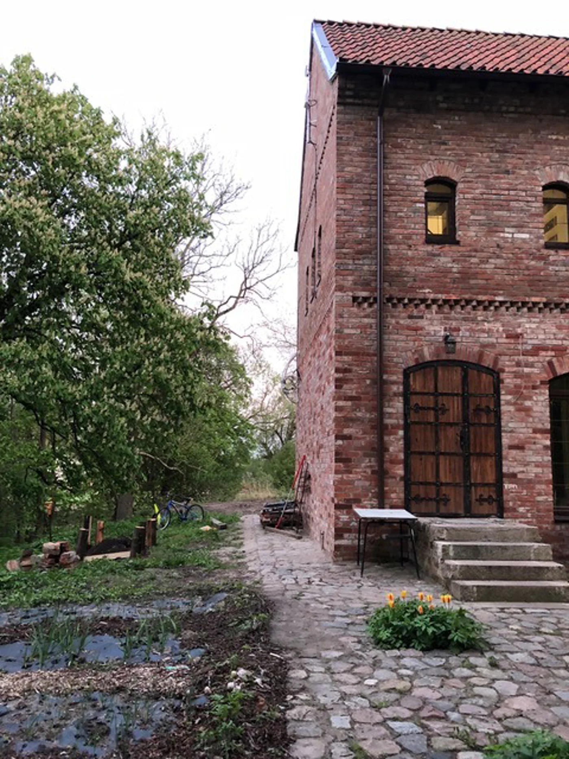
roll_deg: -0.3
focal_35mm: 28
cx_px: 284
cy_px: 380
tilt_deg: +8.7
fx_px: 614
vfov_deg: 63.4
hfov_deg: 49.7
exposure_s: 1/17
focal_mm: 3.99
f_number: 1.8
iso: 80
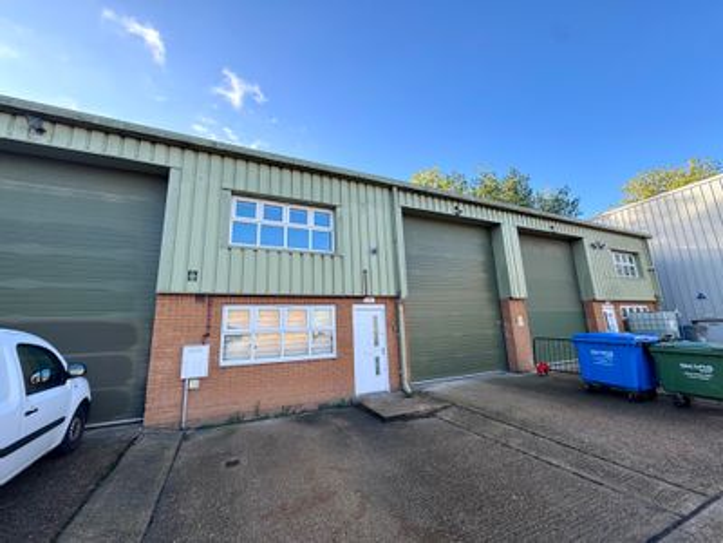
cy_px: 272
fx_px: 292
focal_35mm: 14
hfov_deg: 102.1
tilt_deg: +11.7
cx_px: 362
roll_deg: +2.7
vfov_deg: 85.7
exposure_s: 1/328
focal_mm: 2.22
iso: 40
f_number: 2.2
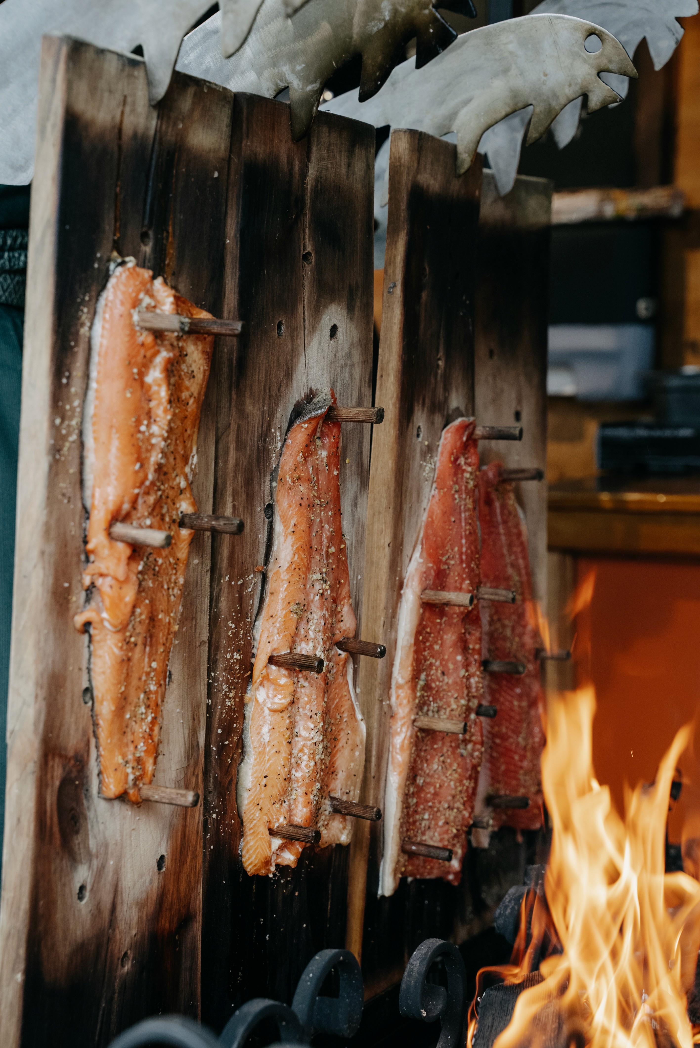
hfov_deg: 23.0
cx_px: 350
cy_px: 524
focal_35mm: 59
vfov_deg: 33.9
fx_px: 1718
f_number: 5
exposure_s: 1/200
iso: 640
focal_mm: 59
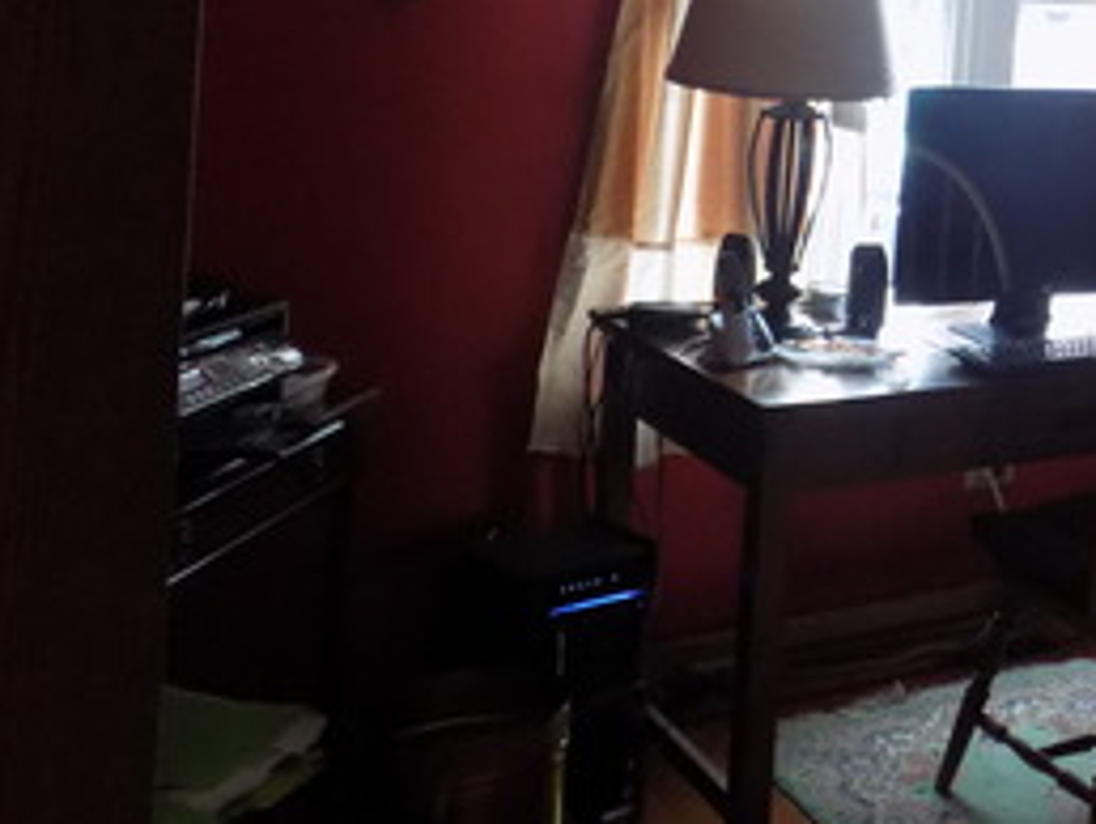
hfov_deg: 29.9
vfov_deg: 24.5
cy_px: -4
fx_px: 1806
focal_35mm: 57
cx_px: 1240
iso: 320
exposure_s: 1/30
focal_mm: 4
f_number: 3.1
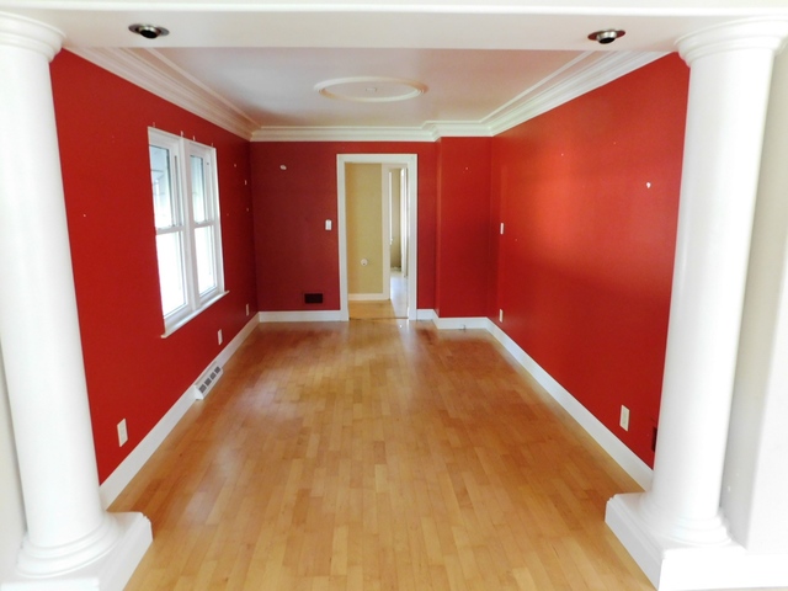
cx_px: 394
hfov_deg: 73.9
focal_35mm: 23
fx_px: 524
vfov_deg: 58.9
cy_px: 296
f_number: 3
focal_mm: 4
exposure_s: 1/5
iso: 400
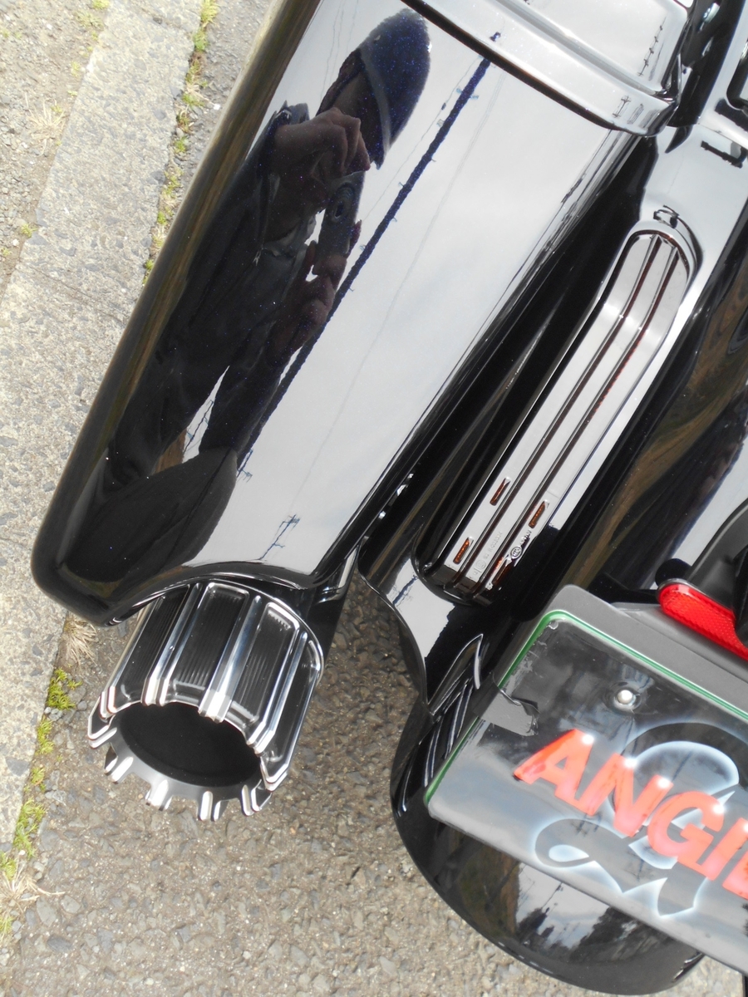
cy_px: 498
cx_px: 374
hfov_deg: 36.8
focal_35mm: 39
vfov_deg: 47.9
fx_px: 1124
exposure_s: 1/250
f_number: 3.9
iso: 160
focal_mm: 6.7
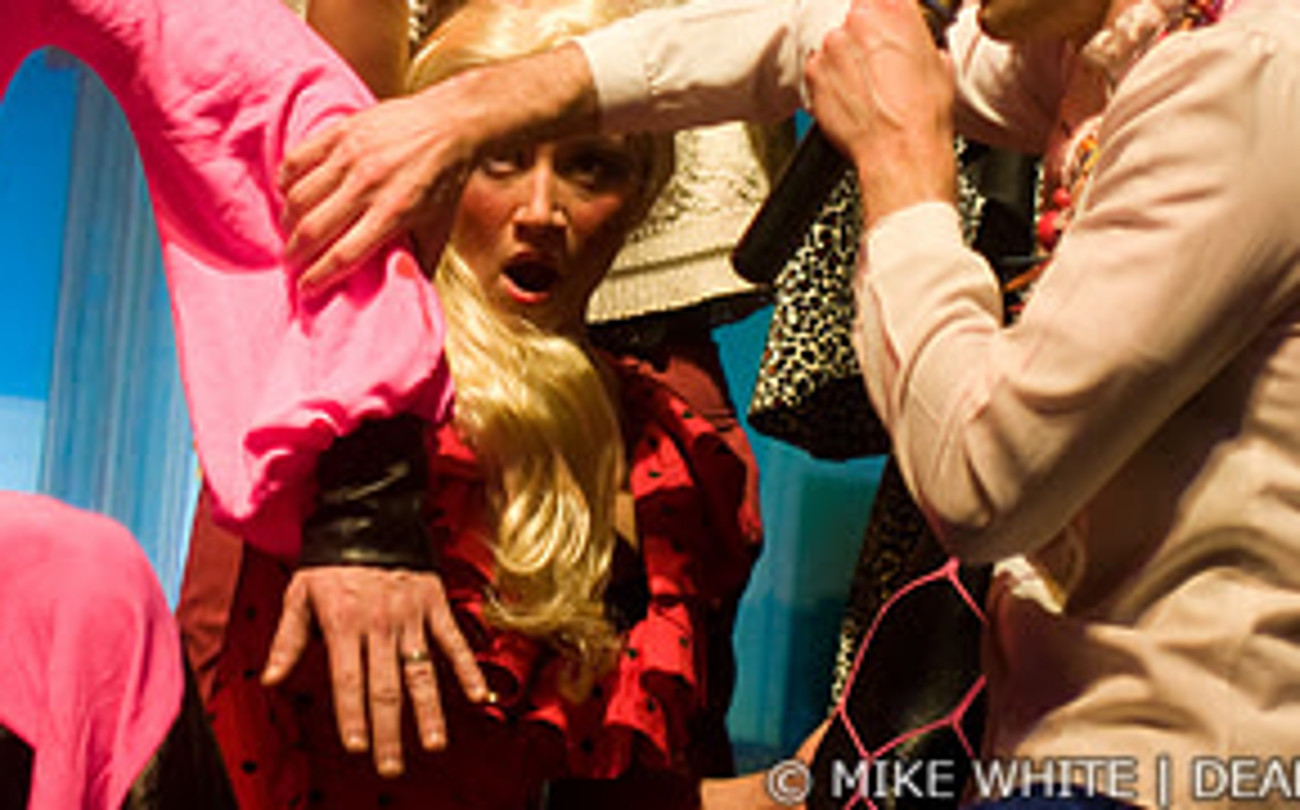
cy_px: -47
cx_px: 459
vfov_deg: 7.3
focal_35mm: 178
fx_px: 6300
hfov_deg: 11.8
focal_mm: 58
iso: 640
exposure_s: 1/200
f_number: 2.8
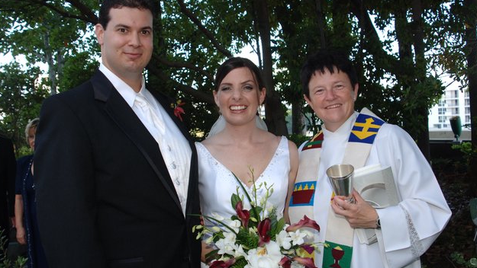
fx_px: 569
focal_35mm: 45
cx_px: 235
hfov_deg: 45.5
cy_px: 144
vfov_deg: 26.5
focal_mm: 28
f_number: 5.6
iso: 400
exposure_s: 1/100
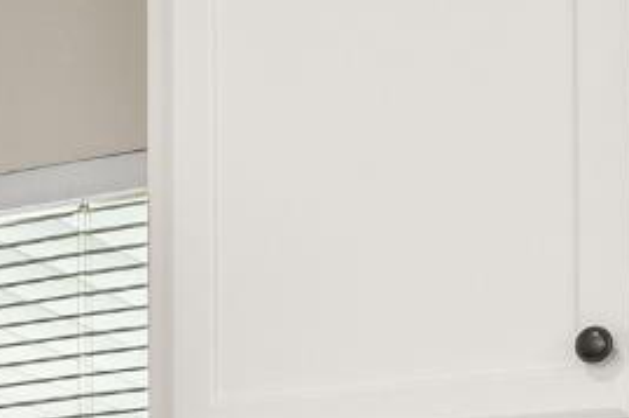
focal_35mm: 134
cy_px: 656
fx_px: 2340
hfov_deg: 14.1
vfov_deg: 9.9
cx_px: -395
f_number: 1.8
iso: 800
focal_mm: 16
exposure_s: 1/320
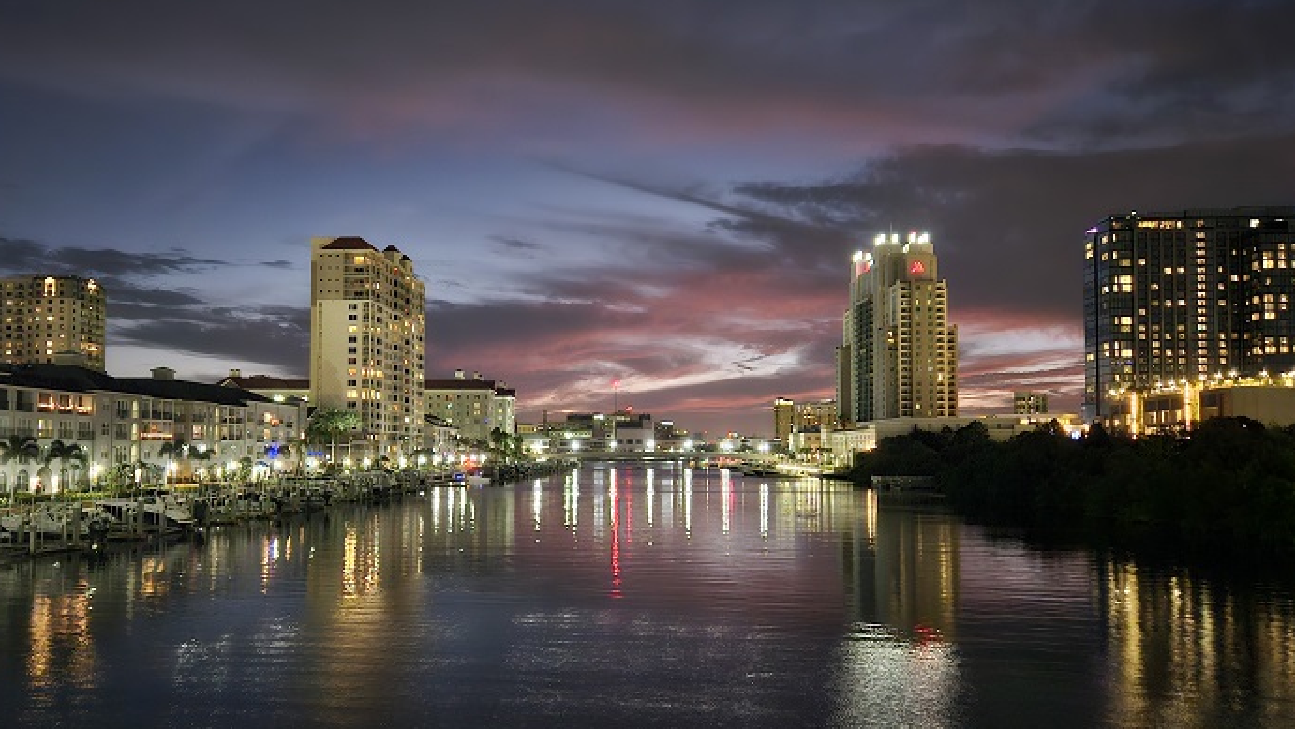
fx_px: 996
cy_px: 407
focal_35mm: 29
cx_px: 573
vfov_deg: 40.1
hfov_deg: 65.9
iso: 1250
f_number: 1.8
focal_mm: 5.4
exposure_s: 1/15
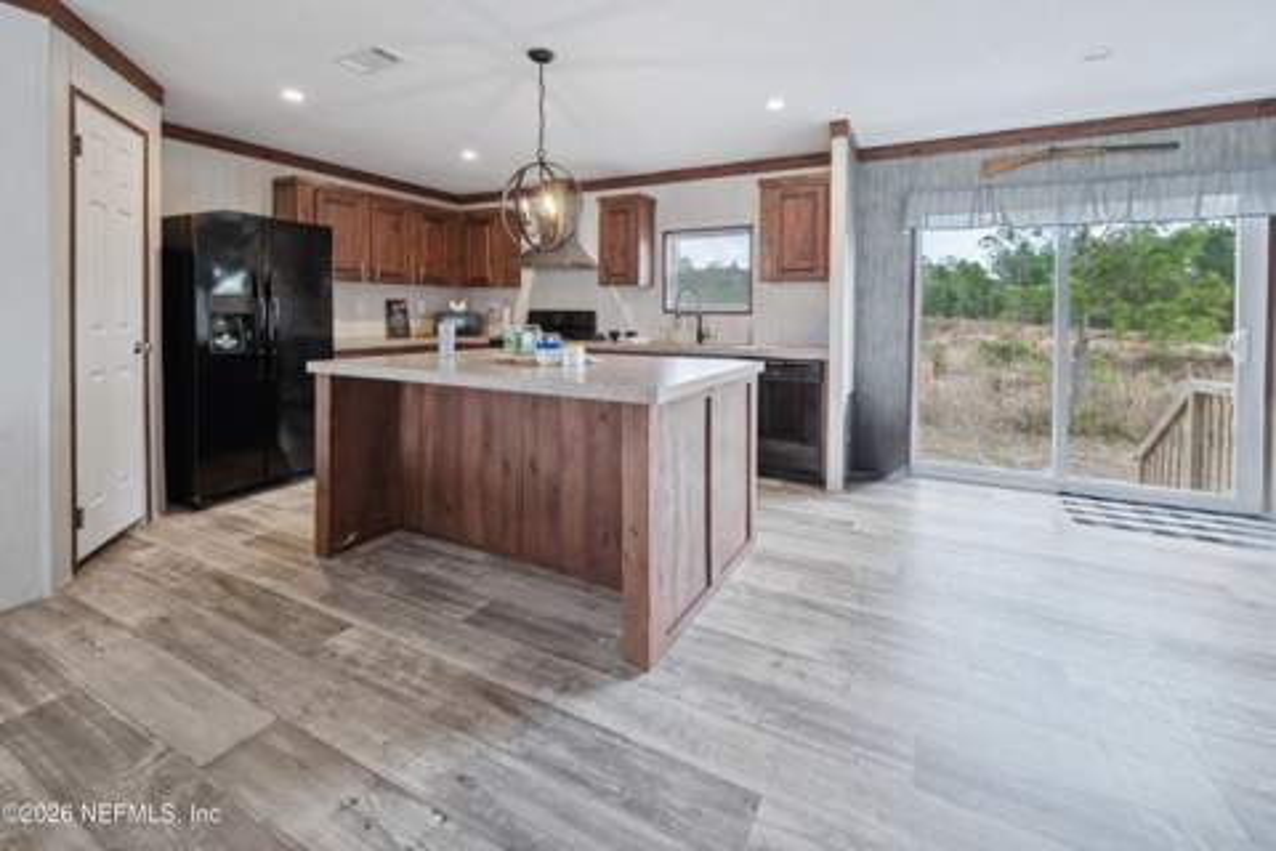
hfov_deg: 104.3
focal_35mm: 14
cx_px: 638
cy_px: 426
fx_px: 496
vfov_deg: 81.2
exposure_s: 1/40
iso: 400
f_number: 9
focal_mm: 14
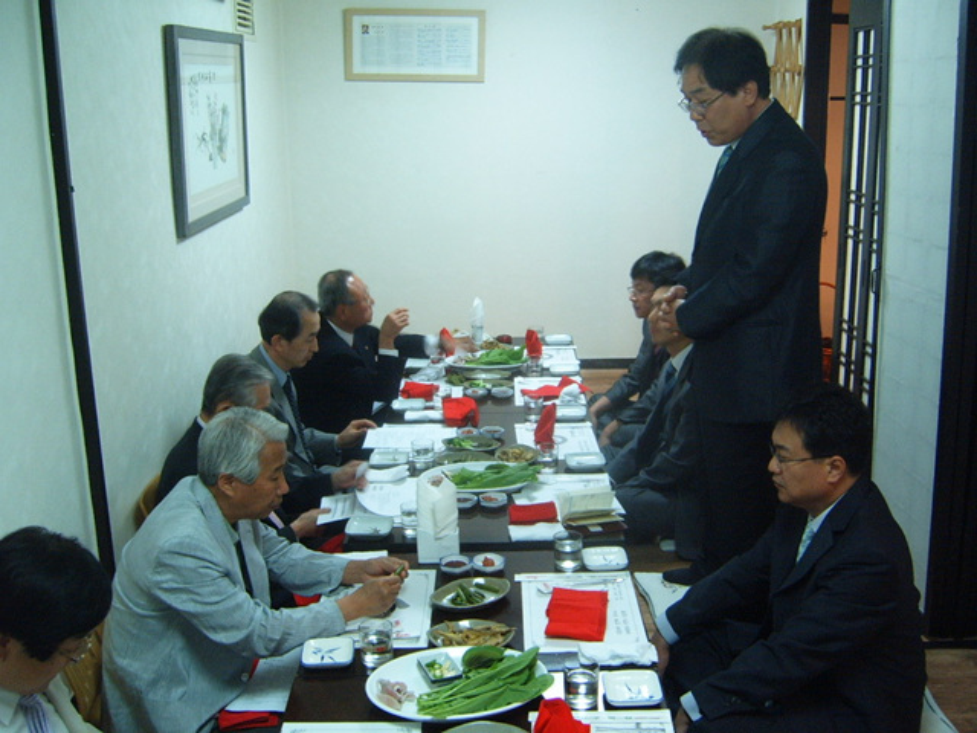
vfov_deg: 38.7
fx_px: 1044
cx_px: 488
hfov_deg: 50.1
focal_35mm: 37
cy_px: 366
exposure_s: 1/6
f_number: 2.9
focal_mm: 6.2
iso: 141
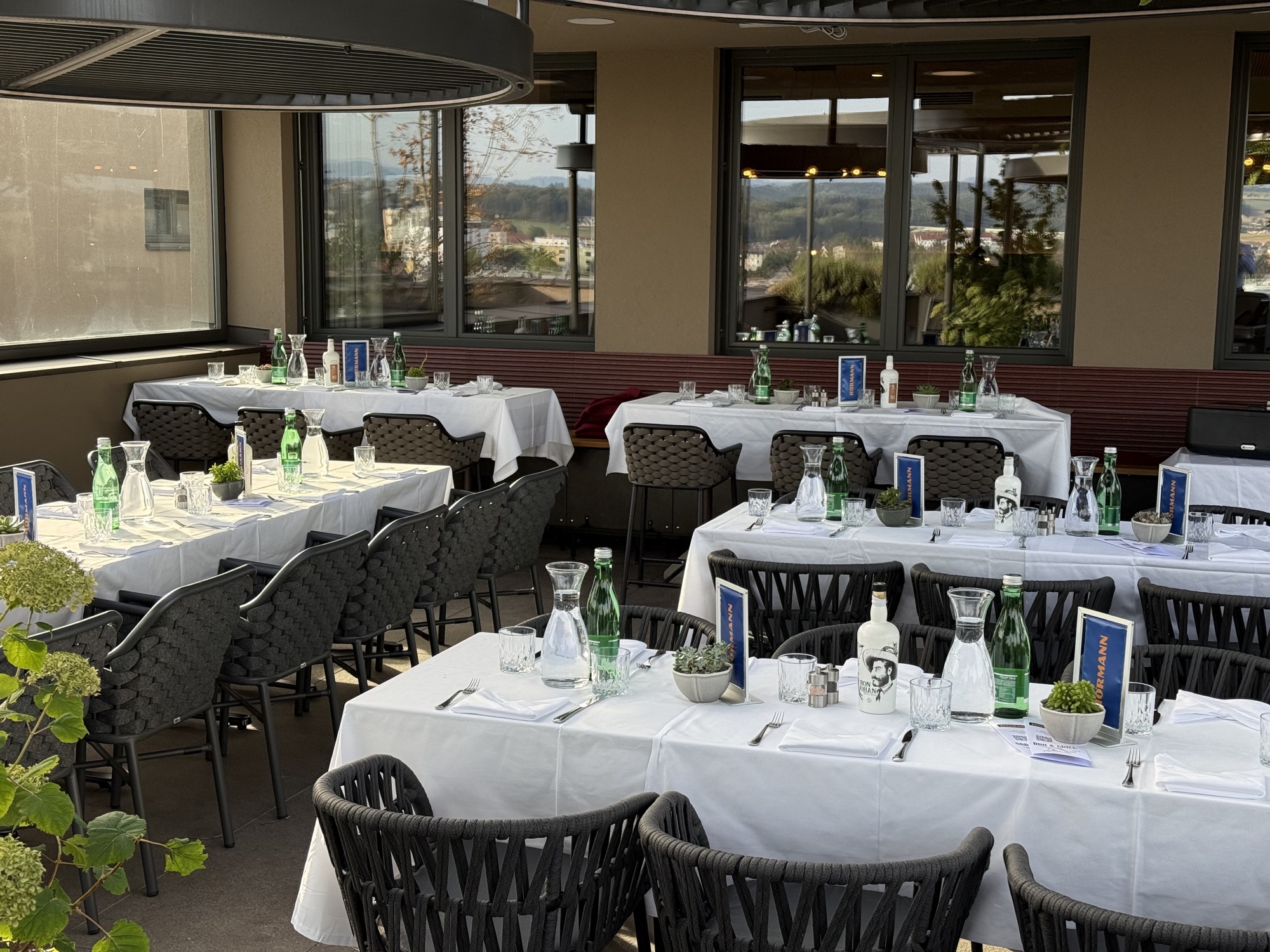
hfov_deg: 39.7
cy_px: 476
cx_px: 635
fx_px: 1761
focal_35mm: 48
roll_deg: -0.8
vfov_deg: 30.3
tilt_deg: -7.0
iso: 80
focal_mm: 6.76
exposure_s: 1/699
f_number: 1.78
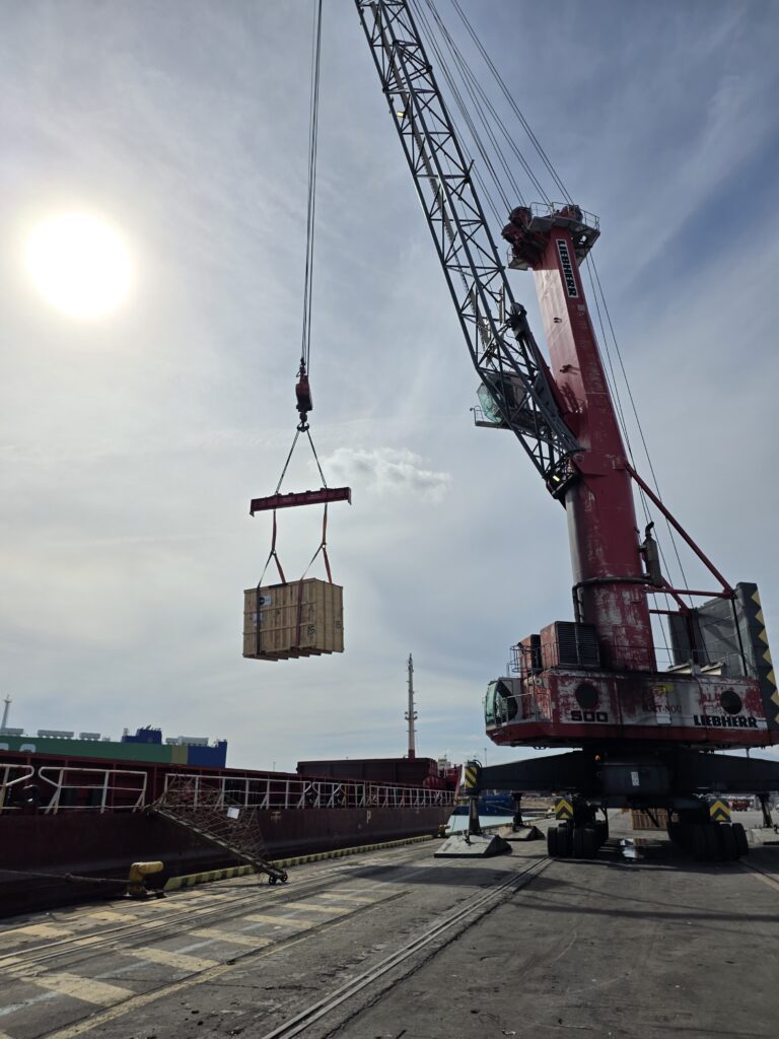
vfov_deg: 73.9
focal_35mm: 23
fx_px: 690
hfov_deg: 58.9
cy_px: 520
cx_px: 390
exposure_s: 1/7944
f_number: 1.7
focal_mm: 6.3
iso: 20
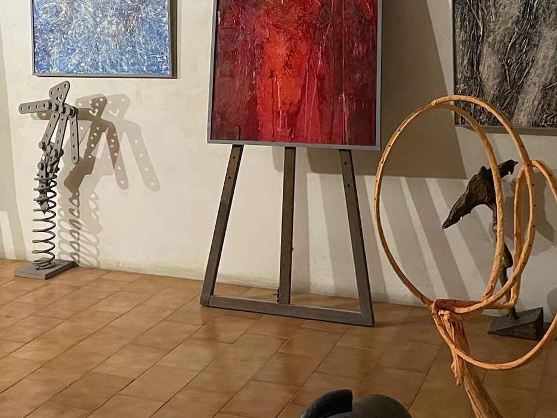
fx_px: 917
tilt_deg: +0.5
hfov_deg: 33.6
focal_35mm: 57
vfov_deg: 24.8
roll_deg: +2.0
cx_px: 212
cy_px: 26
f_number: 1.6
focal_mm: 4.2
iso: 500
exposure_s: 1/51
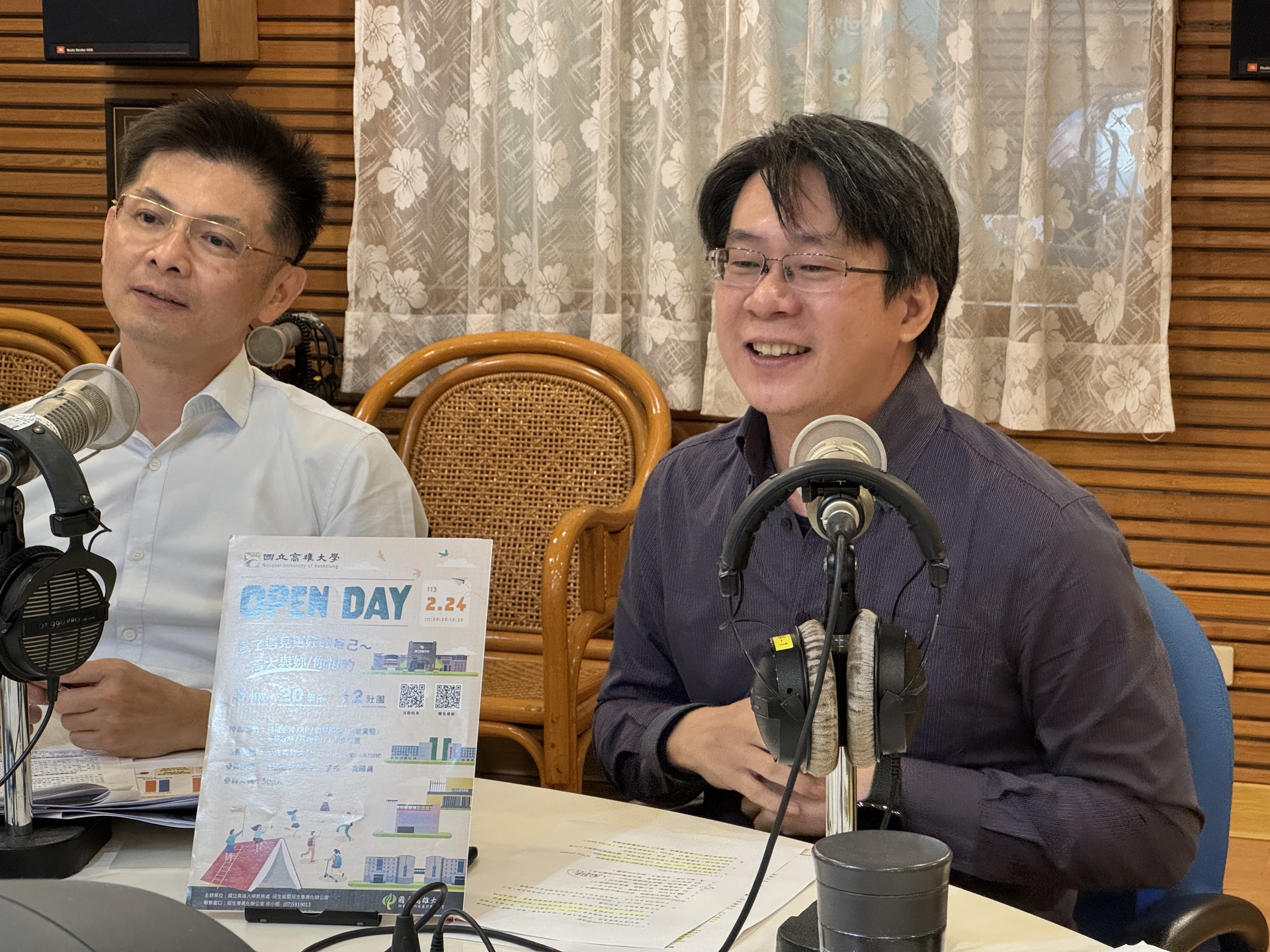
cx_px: 635
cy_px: 476
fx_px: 2825
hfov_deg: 25.3
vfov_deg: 19.1
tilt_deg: -8.1
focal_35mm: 77
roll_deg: +0.1
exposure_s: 1/60
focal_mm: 9
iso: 500
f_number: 2.8
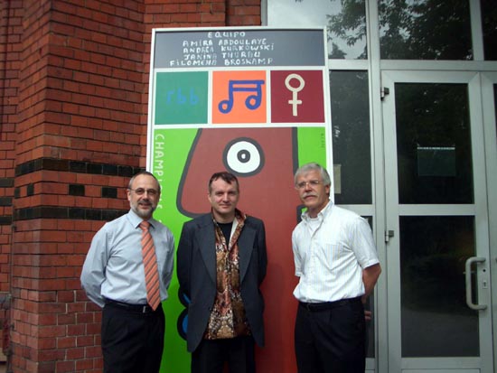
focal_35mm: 41
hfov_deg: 45.8
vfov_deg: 35.2
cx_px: 248
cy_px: 186
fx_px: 589
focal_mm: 6.8
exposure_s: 1/400
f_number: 2.8
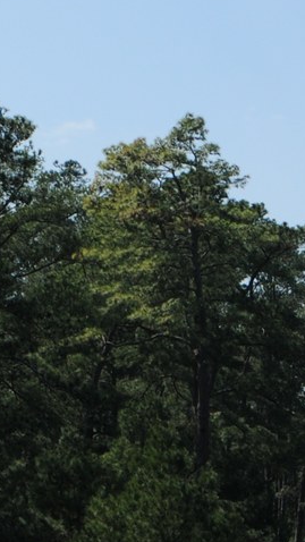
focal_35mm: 184
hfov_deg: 6.5
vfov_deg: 11.5
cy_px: 600
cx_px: 527
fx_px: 2645
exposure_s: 1/1600
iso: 250
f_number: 6.3
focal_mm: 28
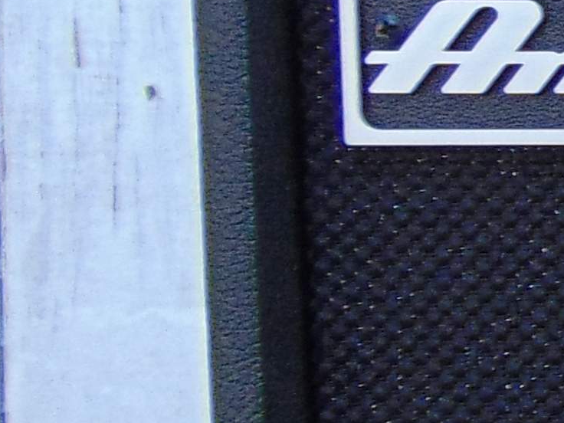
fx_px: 2851
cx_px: 1700
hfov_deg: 9.1
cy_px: 194
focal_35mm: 175
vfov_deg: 8.5
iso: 80
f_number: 3
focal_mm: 4.5
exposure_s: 1/60
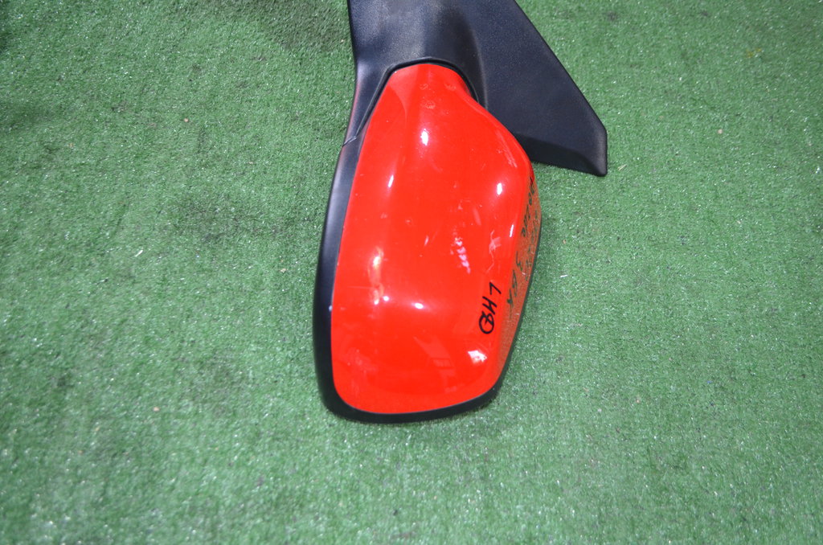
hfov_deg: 57.3
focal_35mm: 33
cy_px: 272
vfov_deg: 39.8
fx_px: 753
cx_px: 412
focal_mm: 22
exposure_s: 1/60
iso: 1000
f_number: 4
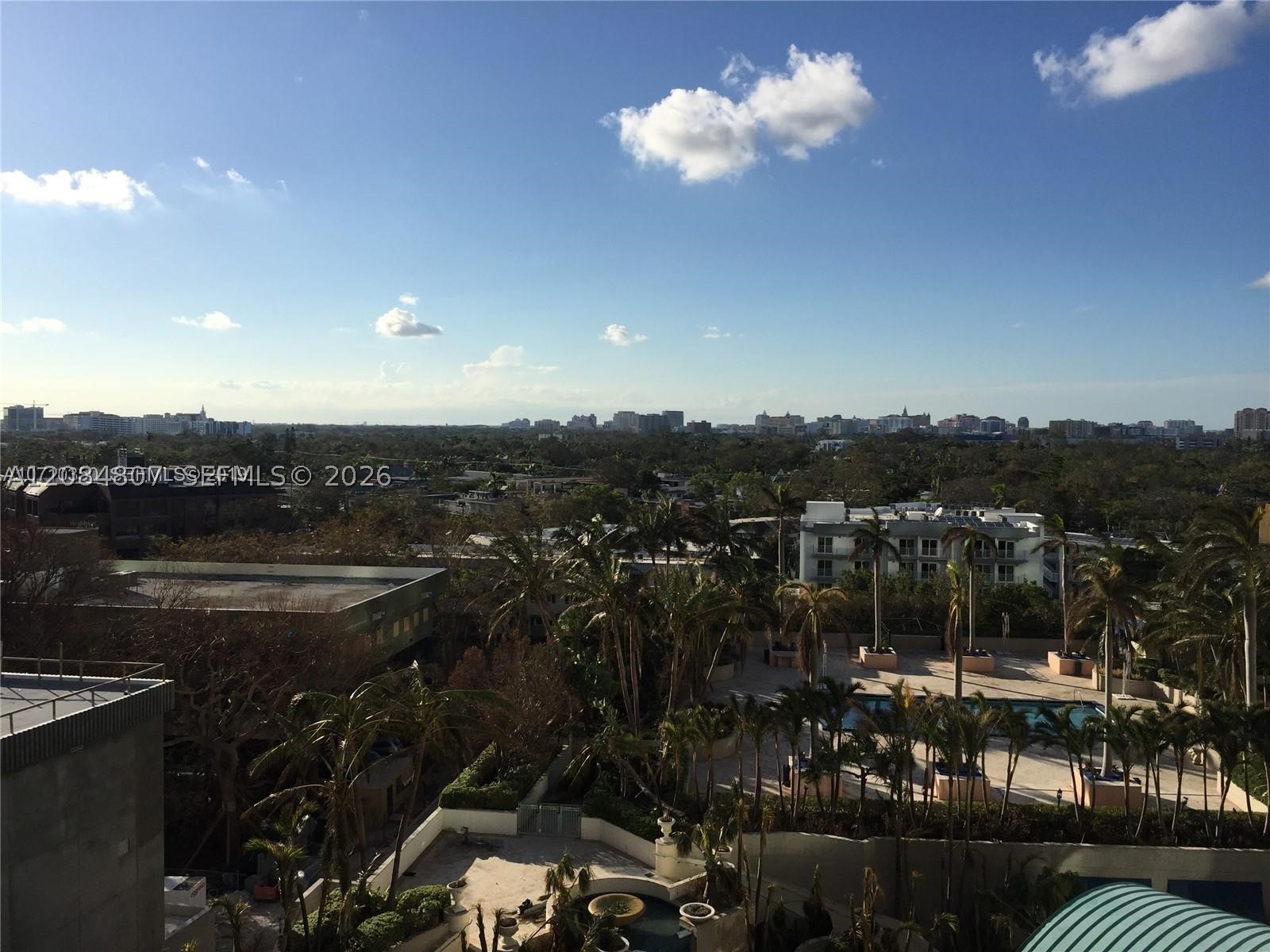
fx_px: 1064
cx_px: 635
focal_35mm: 29
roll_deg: -1.7
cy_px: 476
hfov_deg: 61.7
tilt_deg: -4.0
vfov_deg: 48.2
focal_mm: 4.15
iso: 32
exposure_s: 1/3597
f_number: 2.2
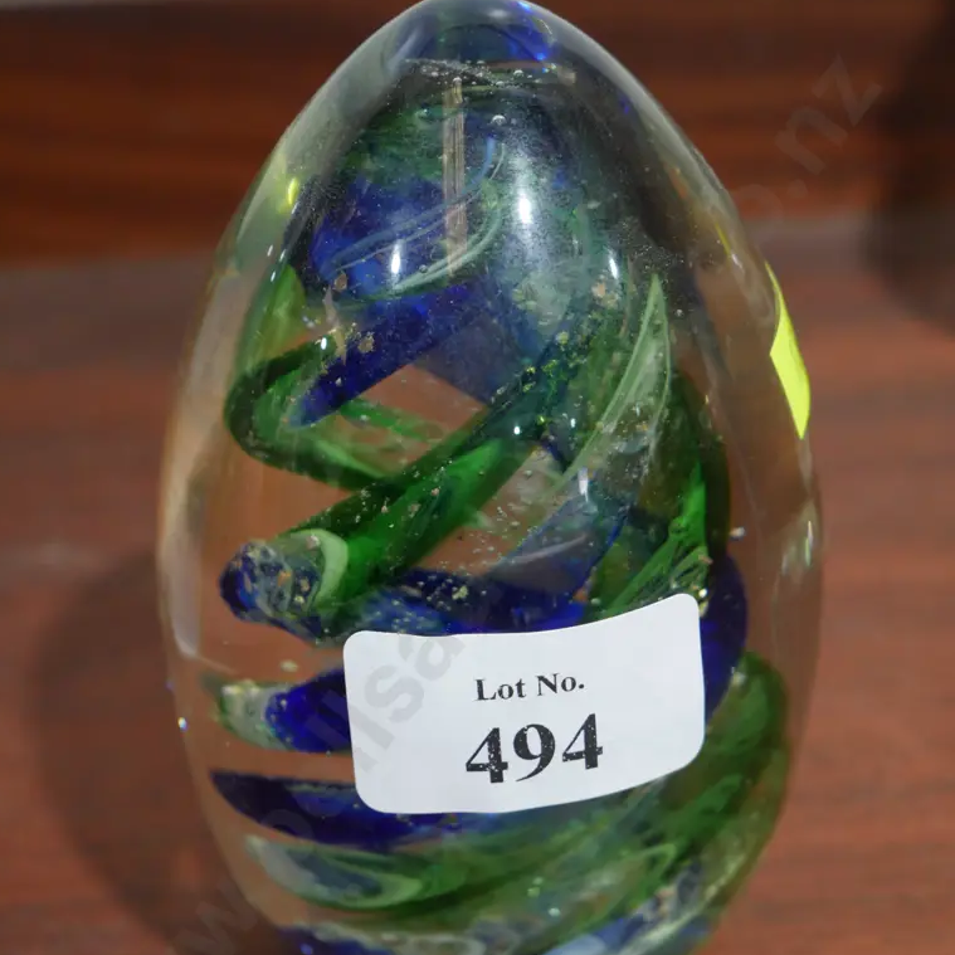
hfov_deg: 23.4
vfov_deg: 23.3
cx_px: 472
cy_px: 586
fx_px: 2310
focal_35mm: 74
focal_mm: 31
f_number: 5.4
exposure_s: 1/80
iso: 1600
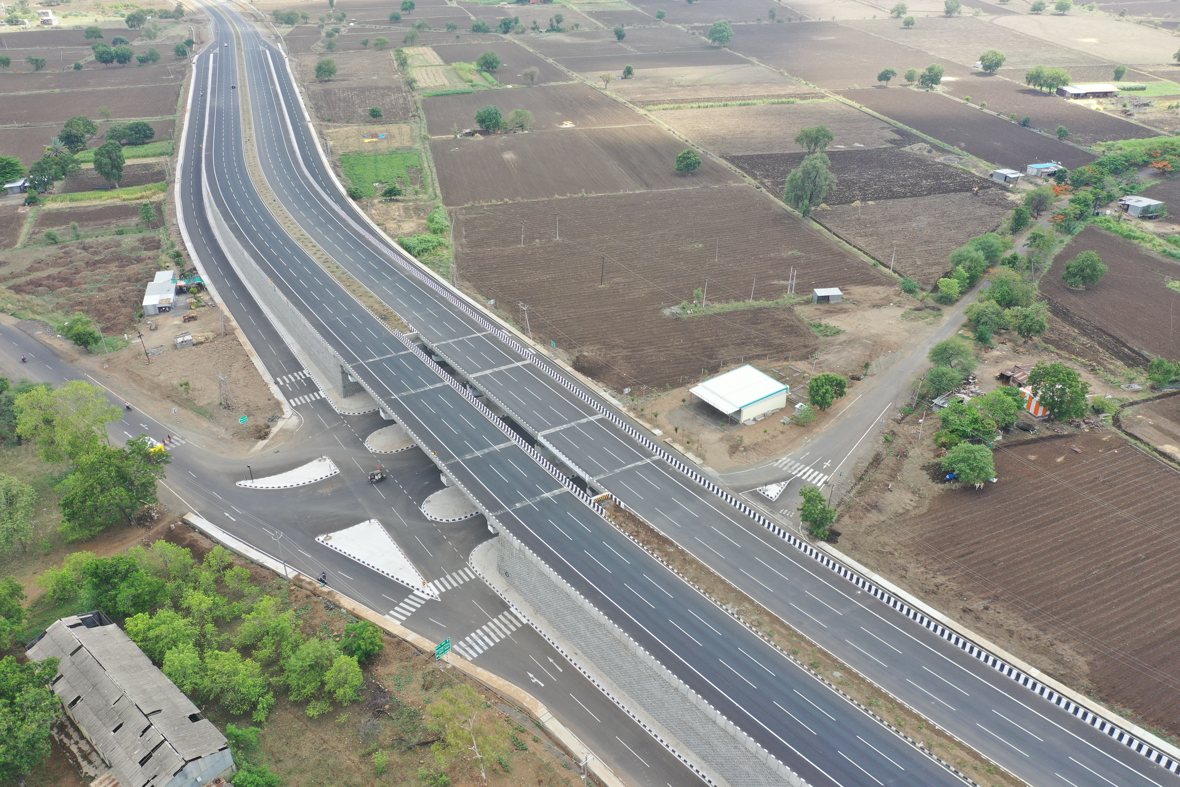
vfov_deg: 46.4
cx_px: 590
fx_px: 918
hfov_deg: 65.5
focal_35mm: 28
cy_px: 394
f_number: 4.5
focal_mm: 10.26
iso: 100
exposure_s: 1/160
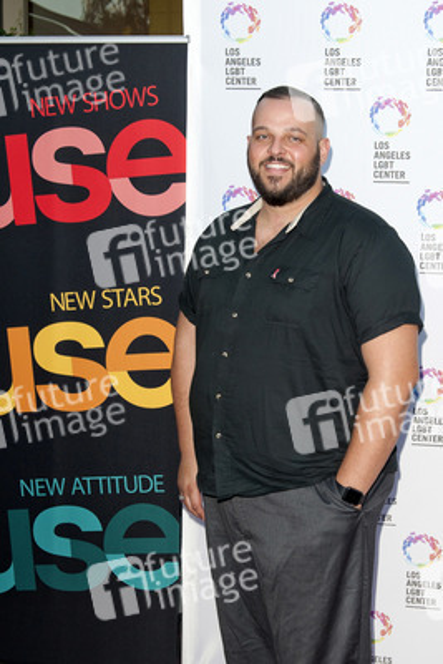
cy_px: 332
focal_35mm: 38
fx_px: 701
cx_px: 222
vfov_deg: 50.7
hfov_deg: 35.1
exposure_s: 1/320
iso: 400
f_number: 5
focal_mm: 38
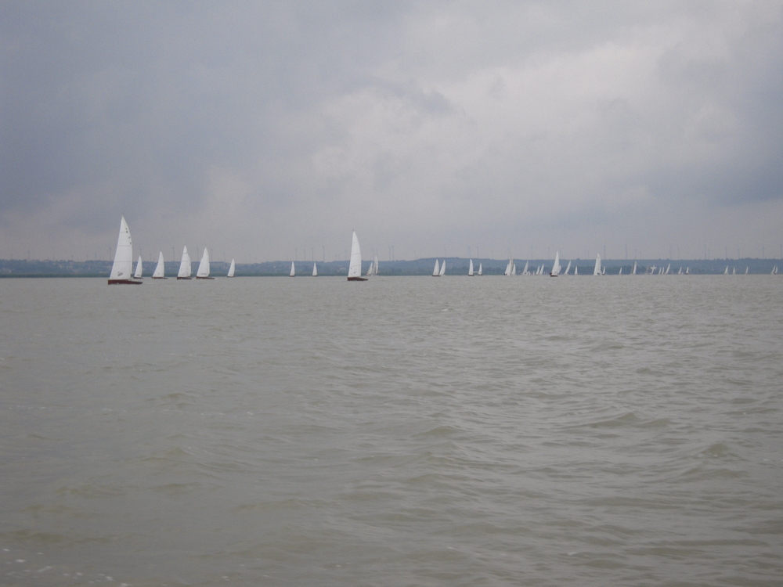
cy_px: 294
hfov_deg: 28.2
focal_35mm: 69
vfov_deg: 21.3
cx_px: 392
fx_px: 1561
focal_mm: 12.3
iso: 100
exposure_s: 1/320
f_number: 4.2
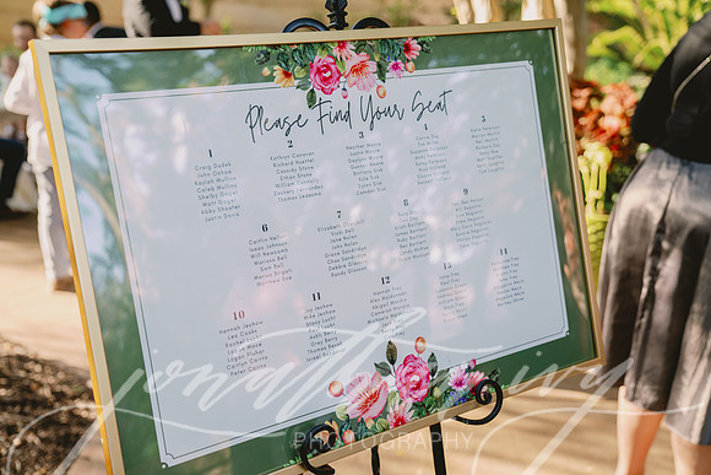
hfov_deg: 41.9
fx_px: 928
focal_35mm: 47
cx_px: 356
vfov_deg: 28.7
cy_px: 238
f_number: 3.2
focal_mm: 47
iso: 400
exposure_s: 1/250
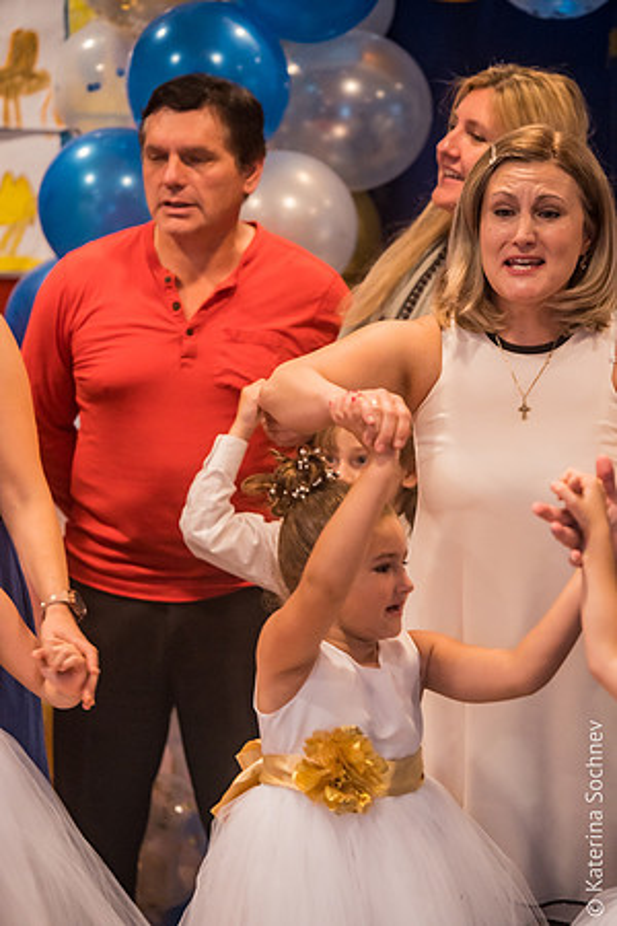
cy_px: 463
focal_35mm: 135
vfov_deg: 15.2
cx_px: 308
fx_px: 3470
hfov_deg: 10.2
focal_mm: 135
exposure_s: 1/160
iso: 3200
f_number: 3.5
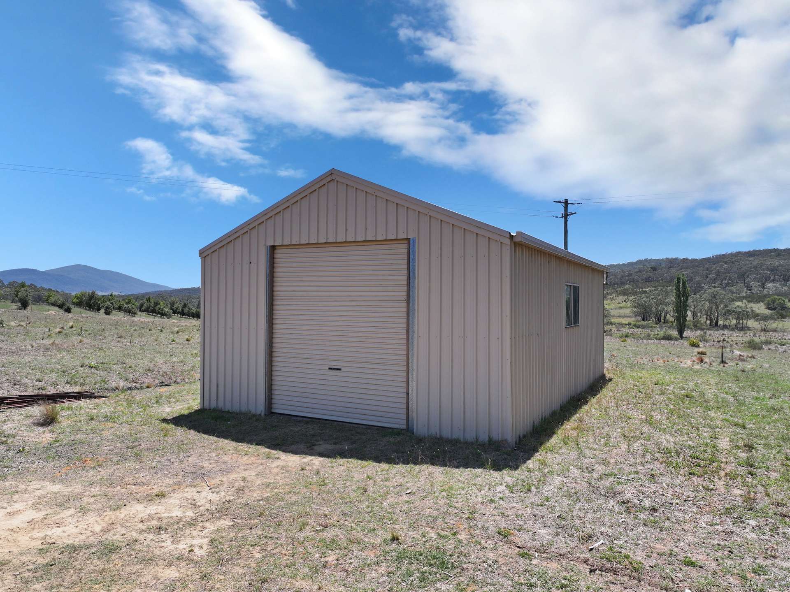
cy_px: 296
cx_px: 395
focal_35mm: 24
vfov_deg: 56.8
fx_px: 548
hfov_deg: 71.6
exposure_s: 1/320
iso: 110
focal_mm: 12.29
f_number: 2.8
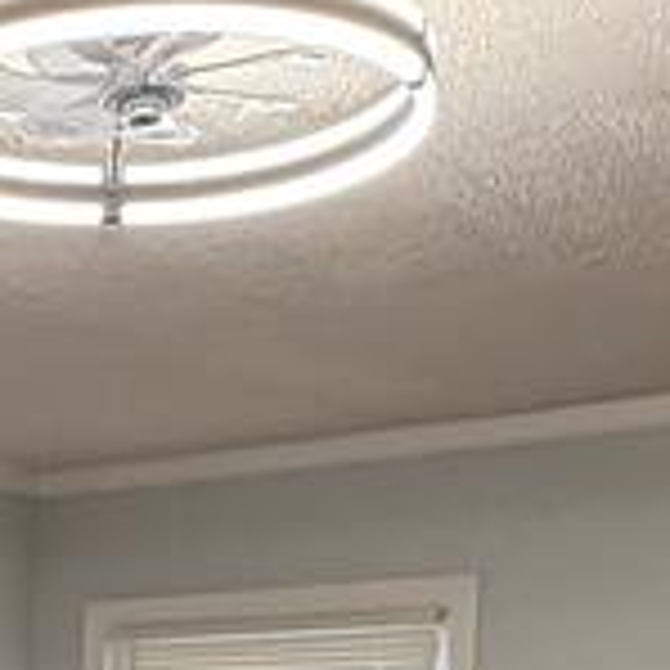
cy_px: 989
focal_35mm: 85
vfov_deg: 18.3
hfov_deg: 19.2
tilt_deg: -5.8
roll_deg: -0.9
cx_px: -153
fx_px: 1861
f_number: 2.2
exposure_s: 1/71
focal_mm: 2.22
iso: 320
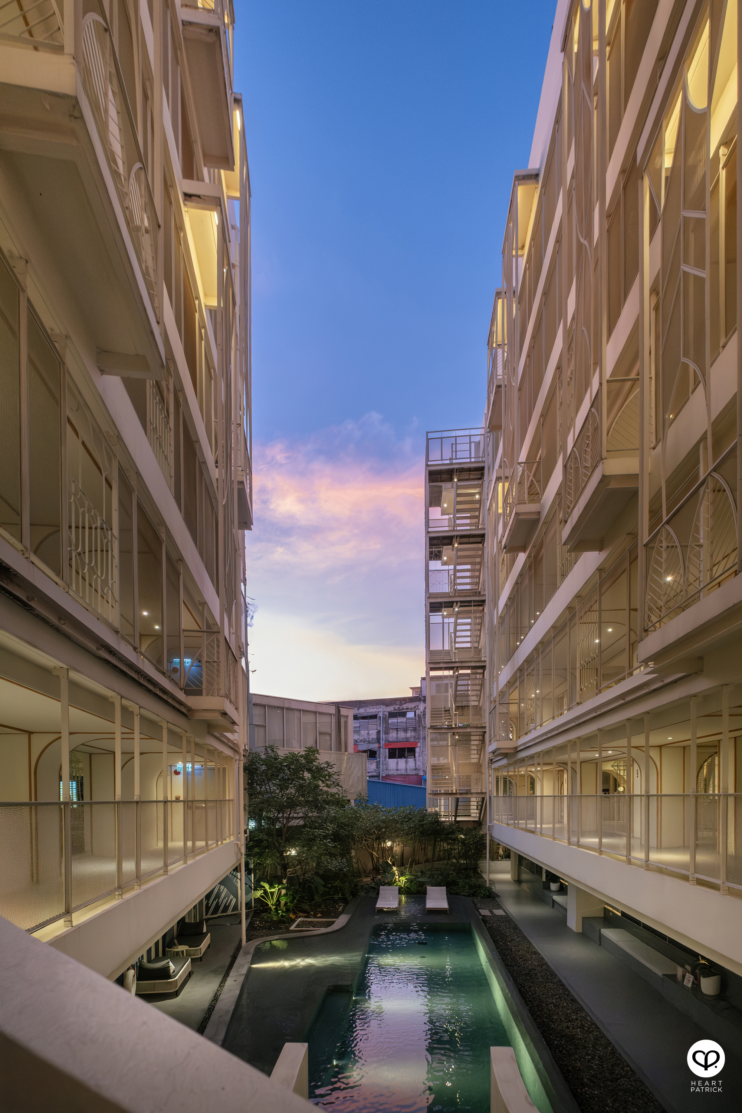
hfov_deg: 77.3
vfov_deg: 100.4
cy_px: 556
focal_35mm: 15
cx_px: 371
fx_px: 464
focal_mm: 10
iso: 3200
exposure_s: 1/105
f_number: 4
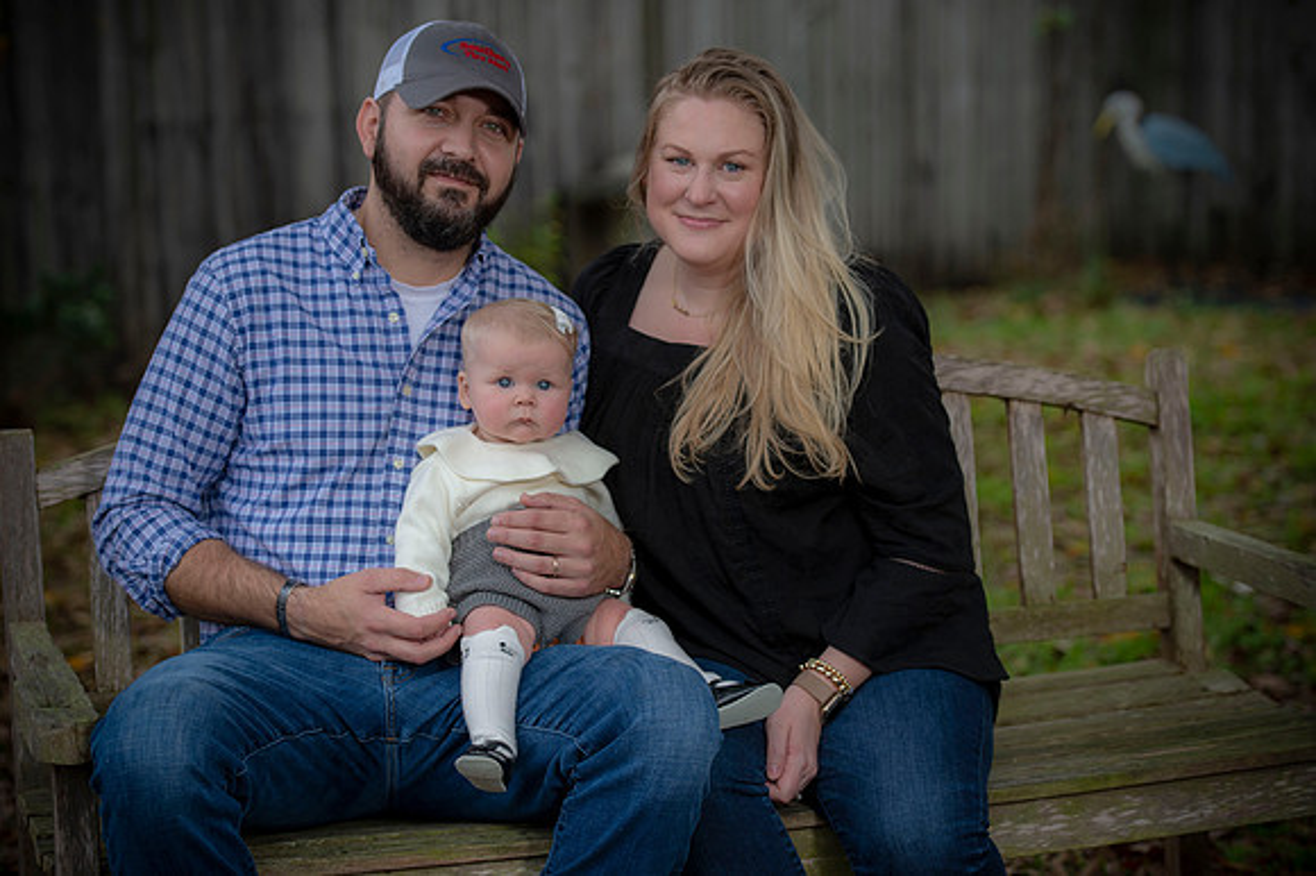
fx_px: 3471
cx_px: 658
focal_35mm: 95
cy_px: 438
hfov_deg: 21.5
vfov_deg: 14.4
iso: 160
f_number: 3.5
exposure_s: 1/200
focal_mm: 95
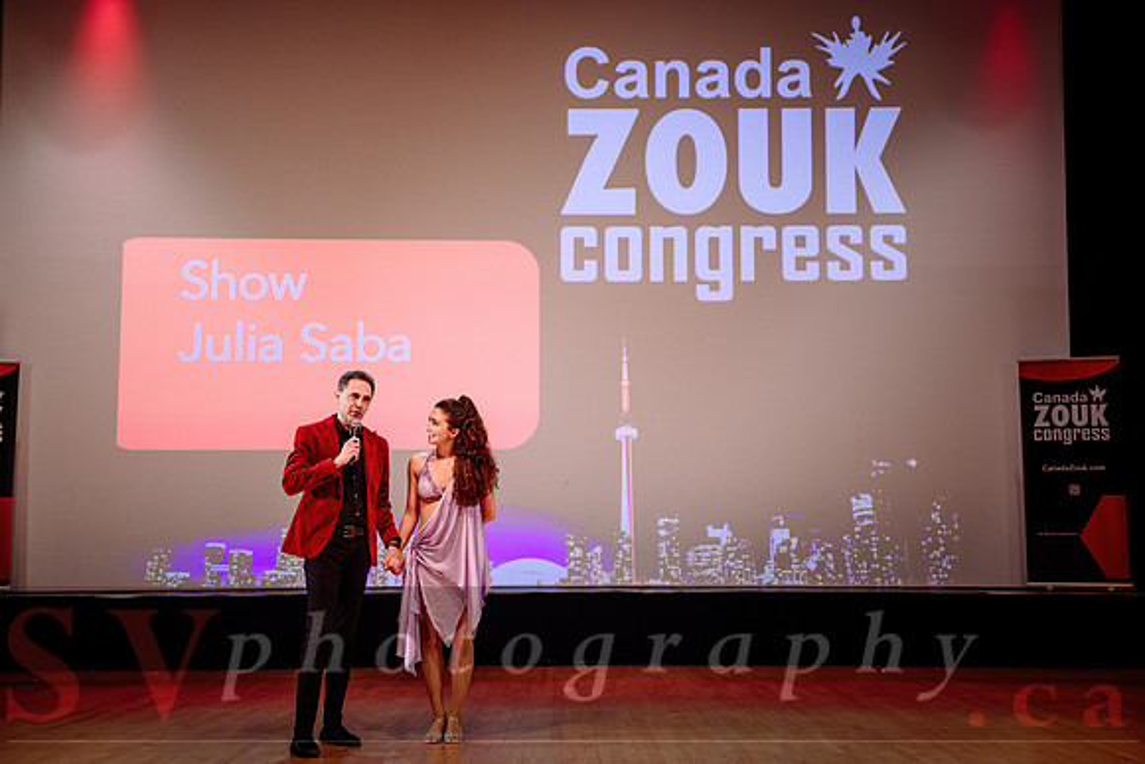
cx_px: 572
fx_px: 1453
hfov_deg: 43.0
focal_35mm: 46
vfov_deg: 29.5
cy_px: 371
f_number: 2
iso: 1000
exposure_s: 1/500
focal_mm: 44
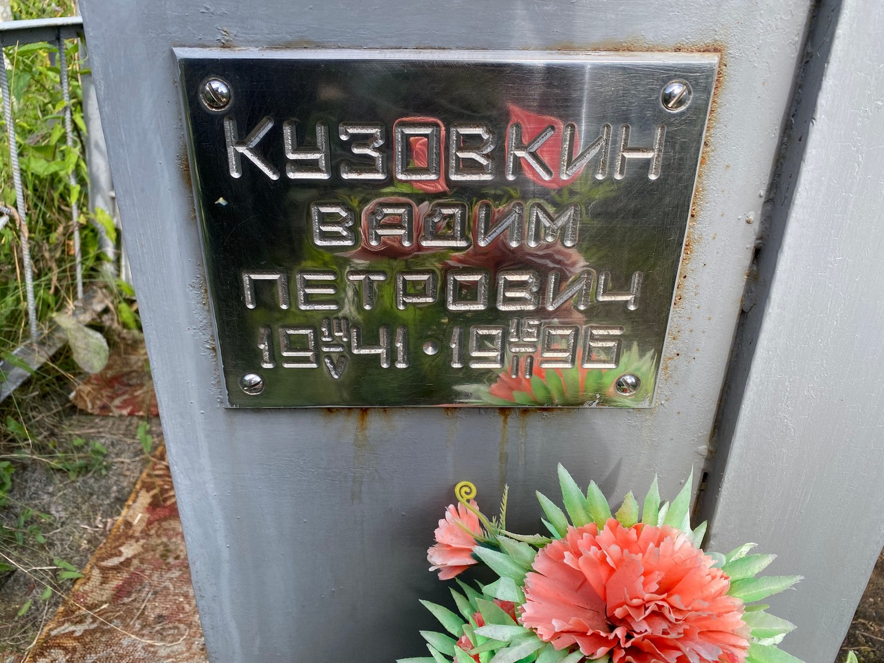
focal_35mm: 26
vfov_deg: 53.1
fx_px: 664
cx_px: 442
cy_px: 332
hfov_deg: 67.3
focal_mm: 4.25
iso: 32
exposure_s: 1/626
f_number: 1.8
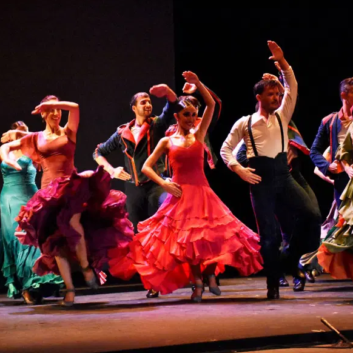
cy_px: 177
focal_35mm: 108
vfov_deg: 16.1
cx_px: 197
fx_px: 1246
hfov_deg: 16.1
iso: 10000
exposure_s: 1/200
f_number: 4.8
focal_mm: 56
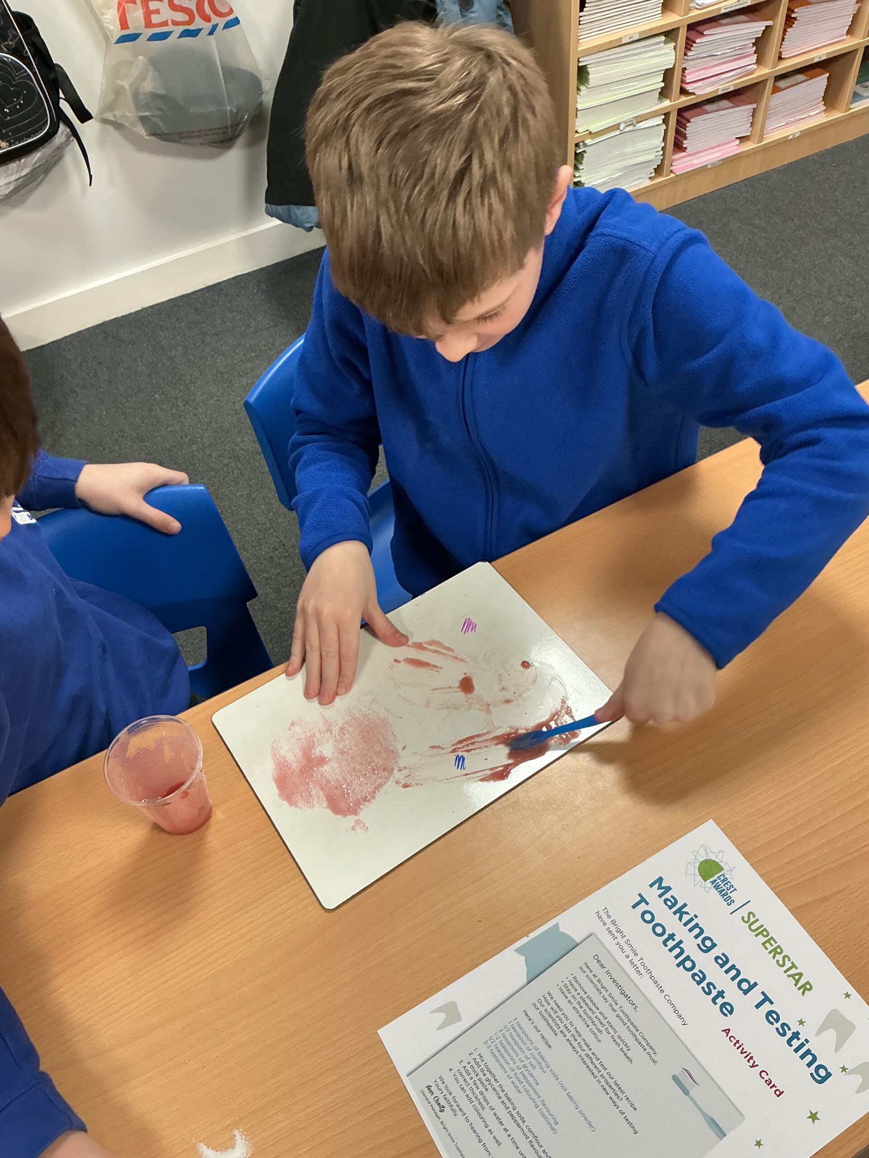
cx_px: 434
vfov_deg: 61.7
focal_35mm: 29
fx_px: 971
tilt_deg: -51.5
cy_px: 579
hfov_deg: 48.2
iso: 125
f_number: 1.8
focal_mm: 3
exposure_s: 1/60
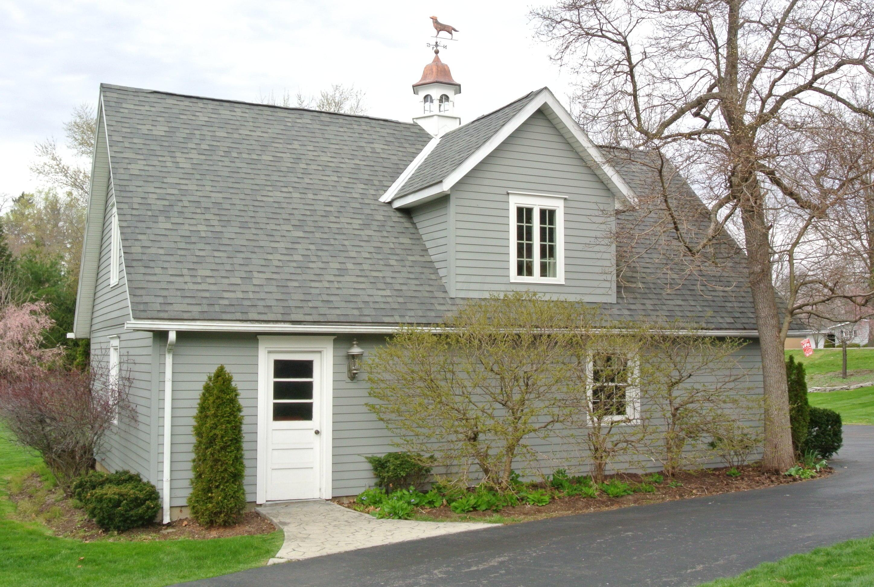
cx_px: 437
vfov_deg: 34.4
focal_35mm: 39
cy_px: 294
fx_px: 949
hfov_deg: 49.5
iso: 400
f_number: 16
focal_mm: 14.5
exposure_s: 1/60
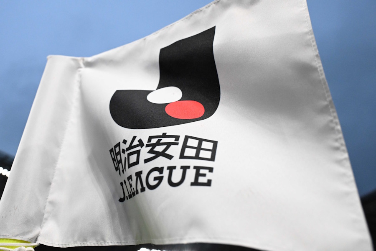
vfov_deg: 53.1
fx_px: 251
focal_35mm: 24
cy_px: 126
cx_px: 188
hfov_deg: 73.7
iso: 4000
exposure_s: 1/800
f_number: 5
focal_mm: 24
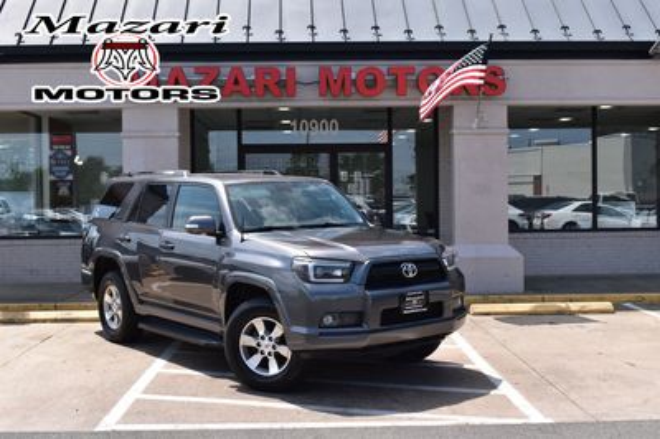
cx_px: 330
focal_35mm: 45
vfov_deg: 29.8
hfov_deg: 43.6
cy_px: 220
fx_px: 824
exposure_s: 1/400
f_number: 11
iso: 400
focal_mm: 30
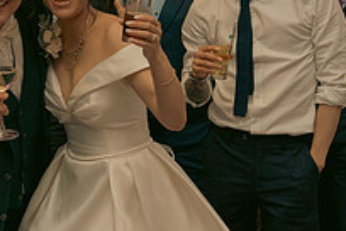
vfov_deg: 14.5
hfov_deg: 21.6
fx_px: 903
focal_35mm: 94
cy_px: 50
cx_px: 103
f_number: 3.5
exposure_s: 1/160
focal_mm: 33
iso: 2500
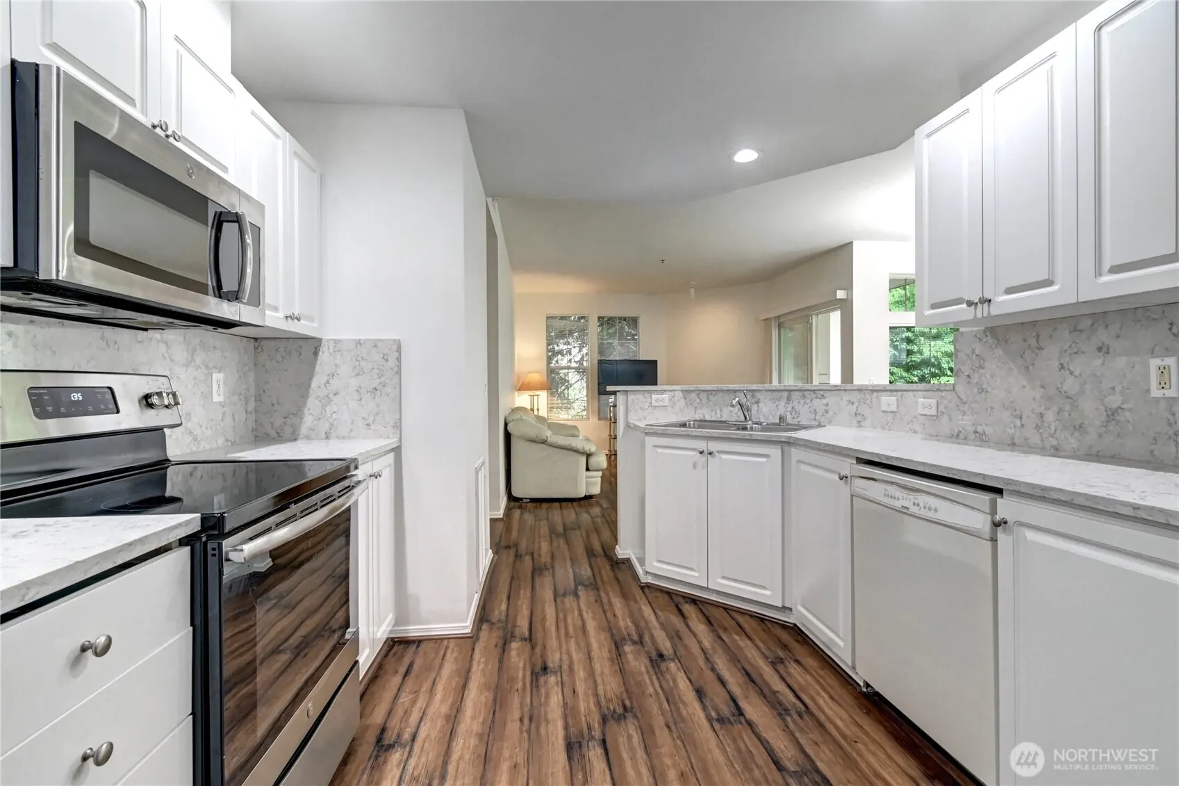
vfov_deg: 77.3
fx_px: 491
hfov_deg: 100.4
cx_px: 590
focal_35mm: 15
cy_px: 393
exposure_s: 1/4
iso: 3200
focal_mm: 10
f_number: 11
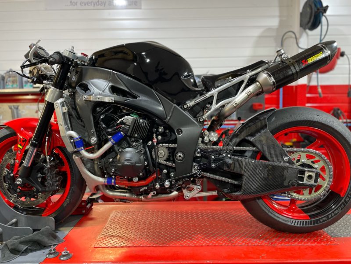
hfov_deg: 67.3
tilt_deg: -4.4
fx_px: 264
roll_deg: +0.7
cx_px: 176
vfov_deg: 53.1
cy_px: 132
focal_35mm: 26
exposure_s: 1/50
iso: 160
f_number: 1.6
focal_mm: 4.2
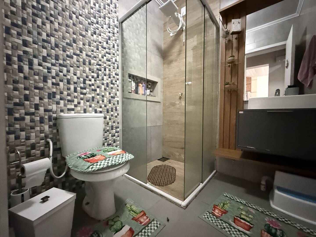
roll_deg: -0.4
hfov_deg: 102.1
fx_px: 128
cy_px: 118
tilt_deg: -1.3
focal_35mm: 14
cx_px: 158
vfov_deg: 85.7
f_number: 2.2
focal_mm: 2.22
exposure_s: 1/40
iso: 1600
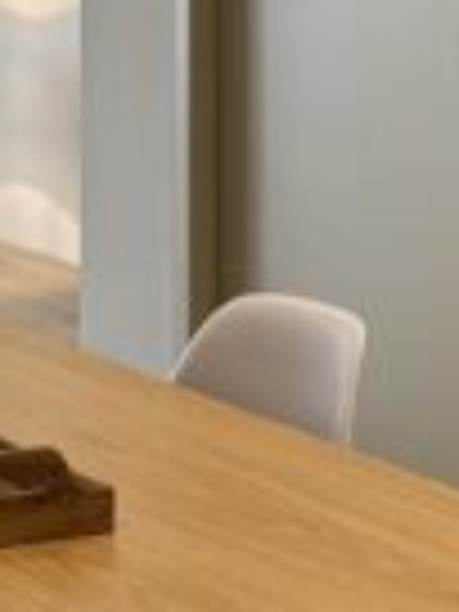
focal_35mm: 181
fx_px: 3200
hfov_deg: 8.2
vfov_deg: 10.8
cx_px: -4
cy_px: -27
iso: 64
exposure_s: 1/123
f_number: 1.78
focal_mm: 6.86
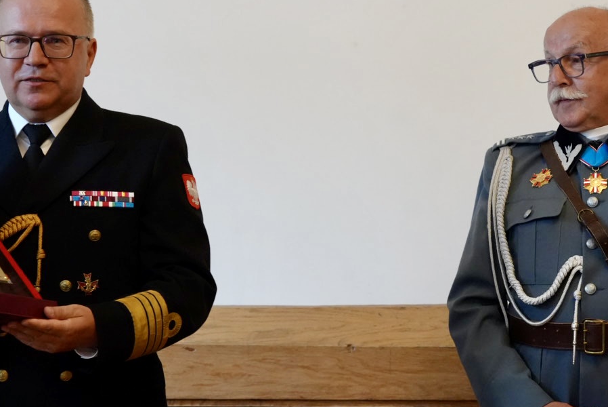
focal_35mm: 153
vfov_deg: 9.0
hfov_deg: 13.4
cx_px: 379
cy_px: 246
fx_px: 2586
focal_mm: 85
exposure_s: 1/160
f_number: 4
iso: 6400
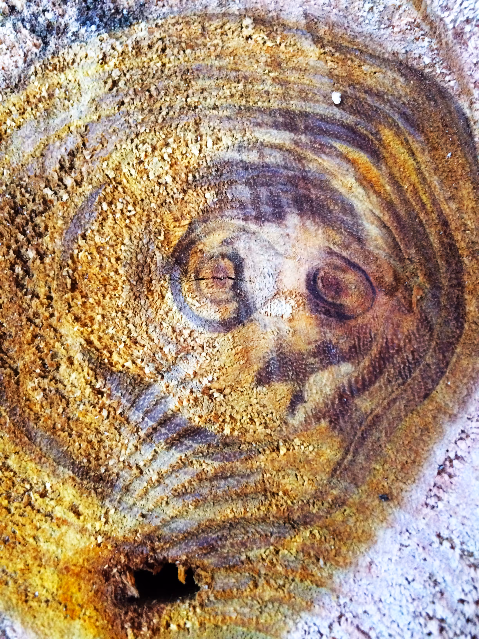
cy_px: 320
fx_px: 535
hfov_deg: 48.2
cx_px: 240
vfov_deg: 61.7
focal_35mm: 29
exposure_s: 1/30
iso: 200
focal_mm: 4.15
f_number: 2.2
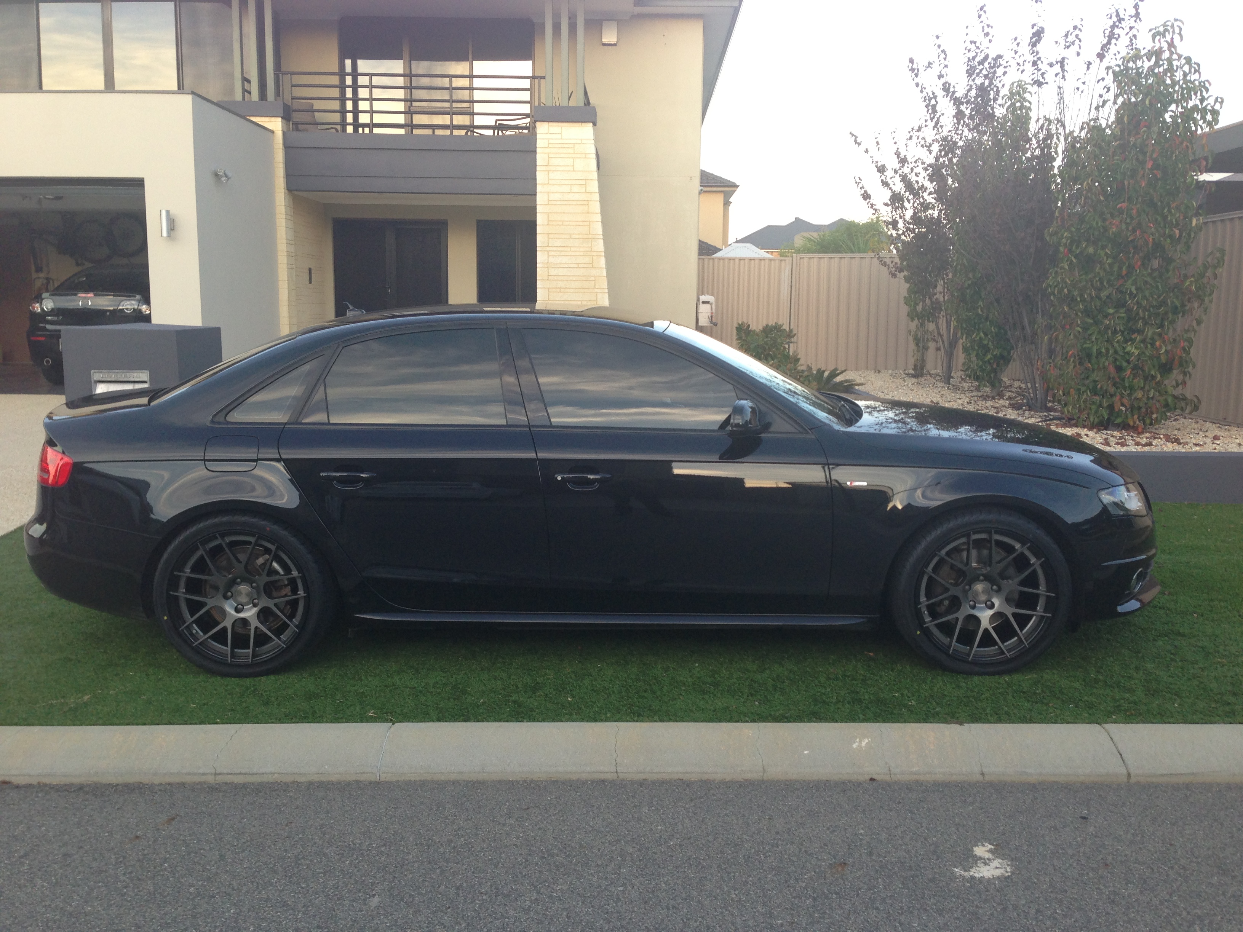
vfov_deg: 42.9
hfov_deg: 55.4
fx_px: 1185
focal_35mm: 33
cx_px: 622
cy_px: 466
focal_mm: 4.13
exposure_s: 1/60
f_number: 2.4
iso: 64
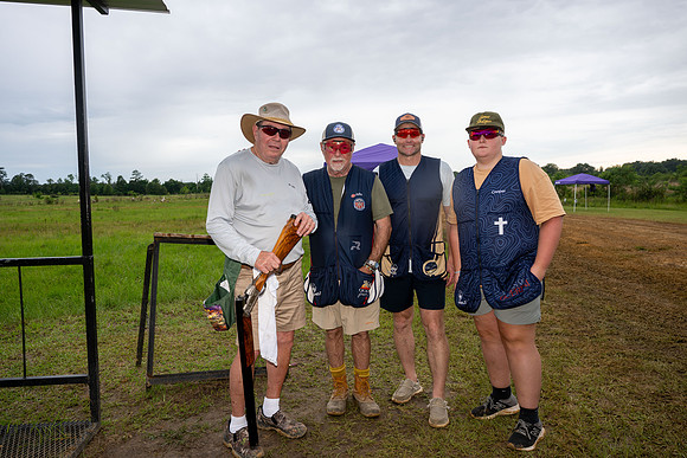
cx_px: 344
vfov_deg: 51.3
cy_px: 229
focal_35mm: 25
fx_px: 477
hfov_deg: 71.5
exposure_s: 1/100
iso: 90
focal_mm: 25
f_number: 5
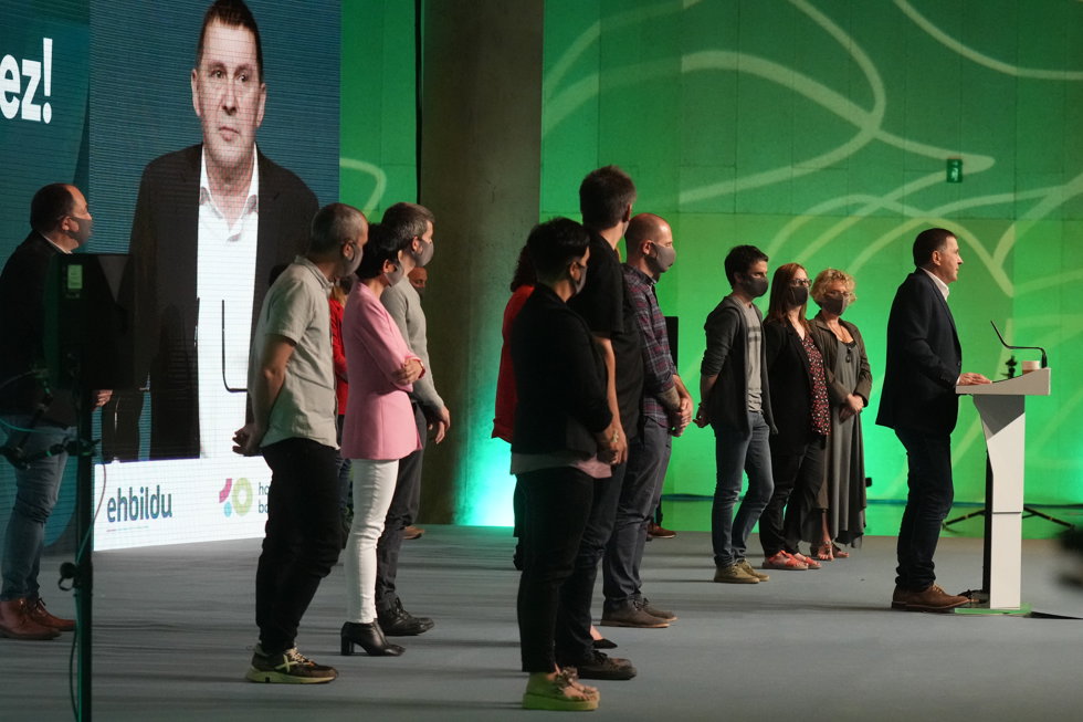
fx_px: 3790
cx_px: 542
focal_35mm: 126
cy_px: 361
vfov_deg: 10.9
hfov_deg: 16.3
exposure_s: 1/1000
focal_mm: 84
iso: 6400
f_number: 4
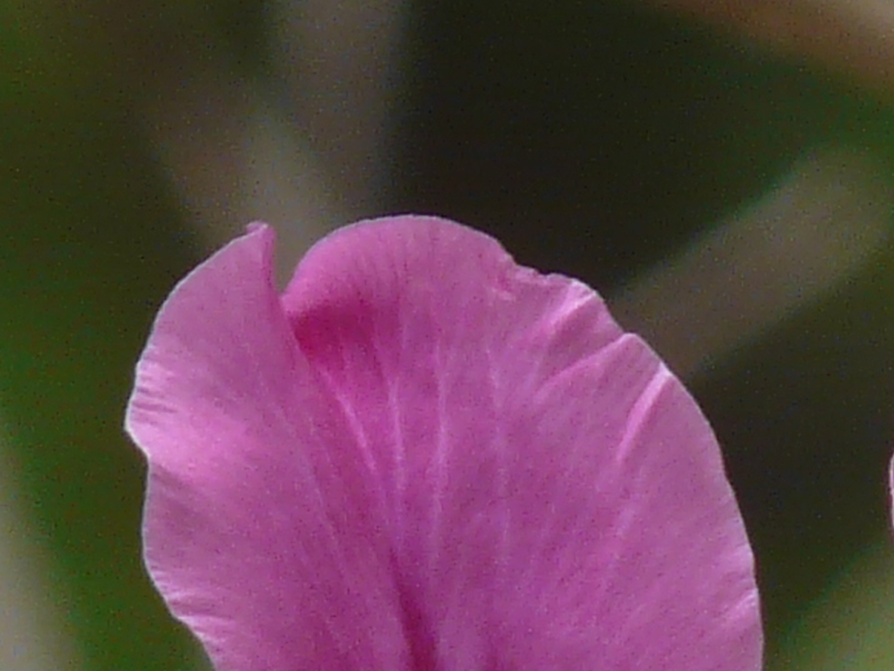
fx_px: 73129
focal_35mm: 2831
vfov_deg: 0.5
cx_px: 588
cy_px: 1010
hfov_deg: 0.7
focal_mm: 82.8
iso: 100
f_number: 4.2
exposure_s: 1/200
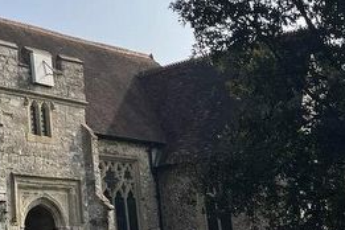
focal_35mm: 83
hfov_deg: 23.4
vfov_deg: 15.8
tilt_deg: +22.7
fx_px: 795
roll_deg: +2.9
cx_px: 0
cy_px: -54
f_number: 1.6
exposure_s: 1/4854
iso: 50
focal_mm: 5.1
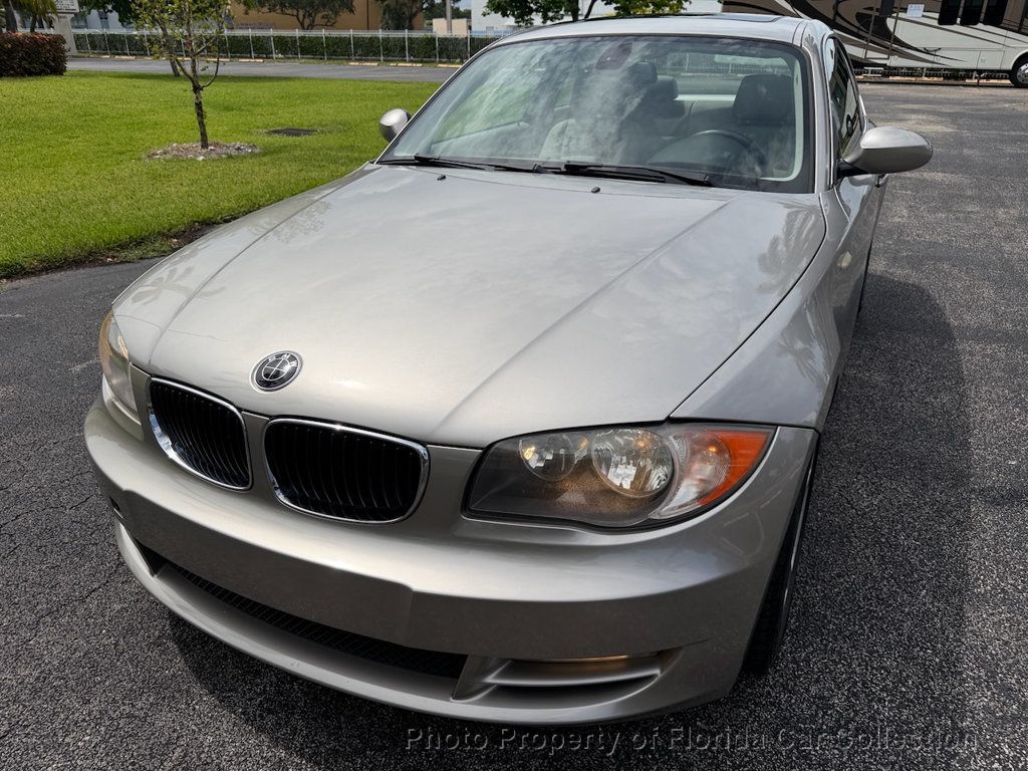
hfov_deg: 71.6
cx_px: 514
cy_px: 386
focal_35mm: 24
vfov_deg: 56.8
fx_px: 713
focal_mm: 6.76
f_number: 1.78
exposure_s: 1/9091
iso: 80
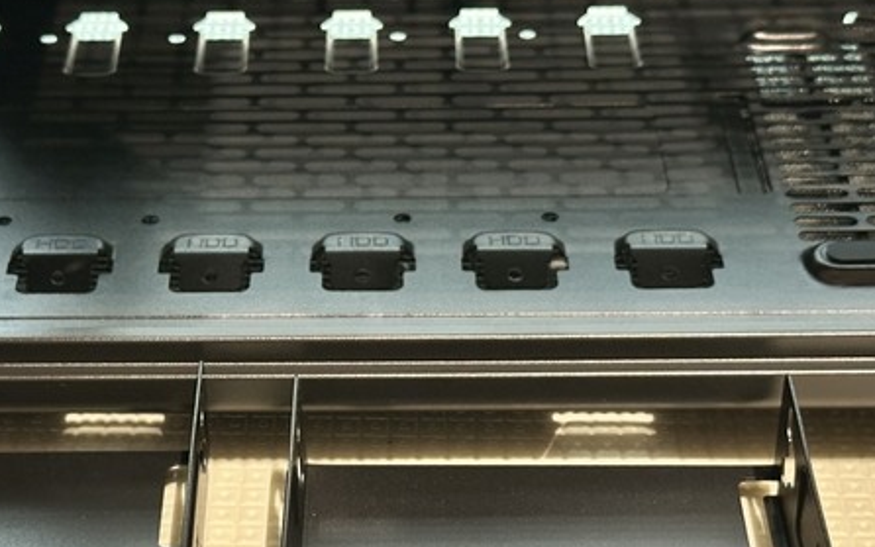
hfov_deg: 23.2
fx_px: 2123
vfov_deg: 14.6
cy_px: 452
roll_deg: +1.0
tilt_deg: -36.6
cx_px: 304
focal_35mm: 89
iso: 200
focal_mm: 6.86
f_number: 1.78
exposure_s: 1/60
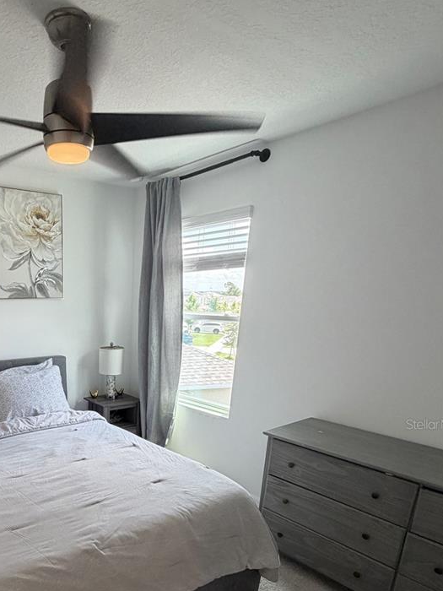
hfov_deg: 52.9
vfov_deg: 68.2
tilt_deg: -16.3
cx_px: 86
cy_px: 424
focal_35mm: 24
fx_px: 410
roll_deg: +0.4
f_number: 2.2
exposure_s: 1/120
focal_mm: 2.22
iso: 160
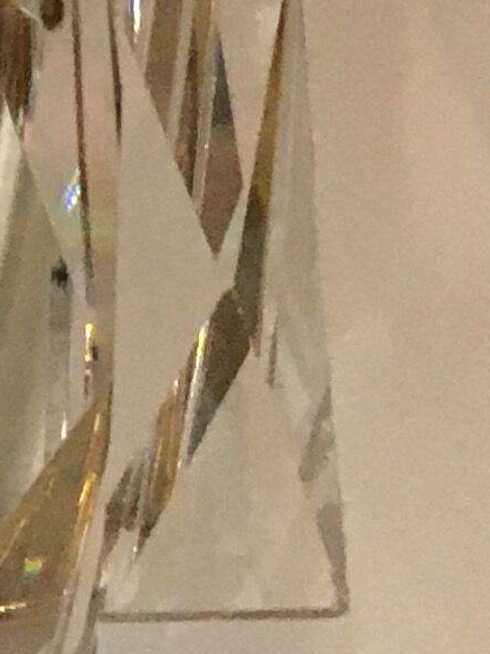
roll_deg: +0.9
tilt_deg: -1.4
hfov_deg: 7.1
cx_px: -496
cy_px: -233
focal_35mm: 200
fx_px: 3779
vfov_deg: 9.7
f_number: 2.2
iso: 200
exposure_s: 1/17
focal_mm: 4.15
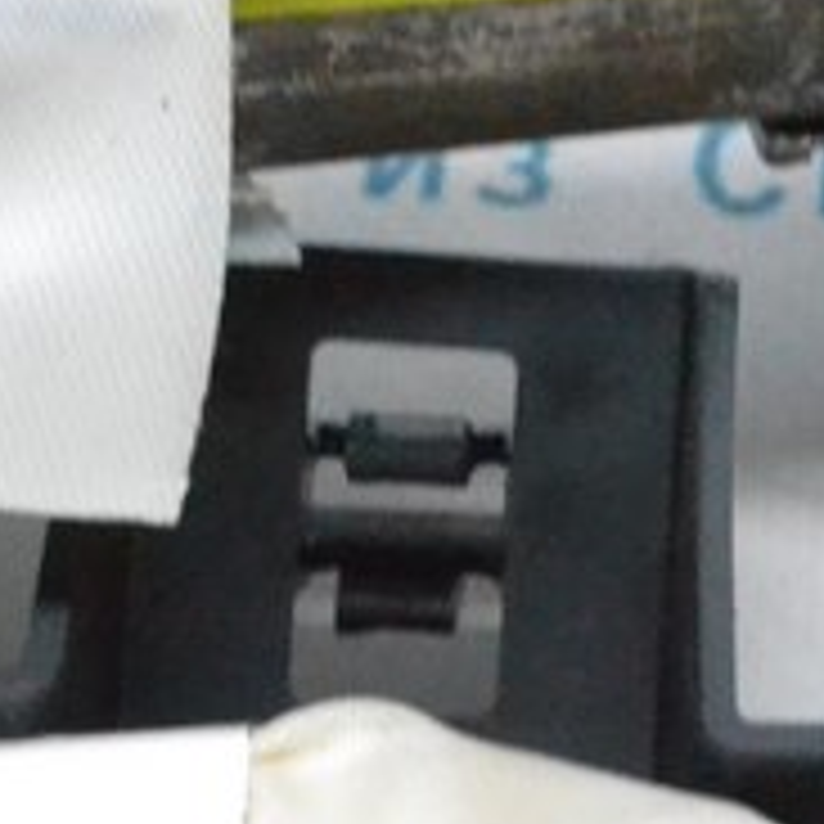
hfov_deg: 5.7
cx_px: 1774
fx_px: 8079
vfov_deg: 5.8
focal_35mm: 300
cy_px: -376
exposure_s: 1/100
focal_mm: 42
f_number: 13
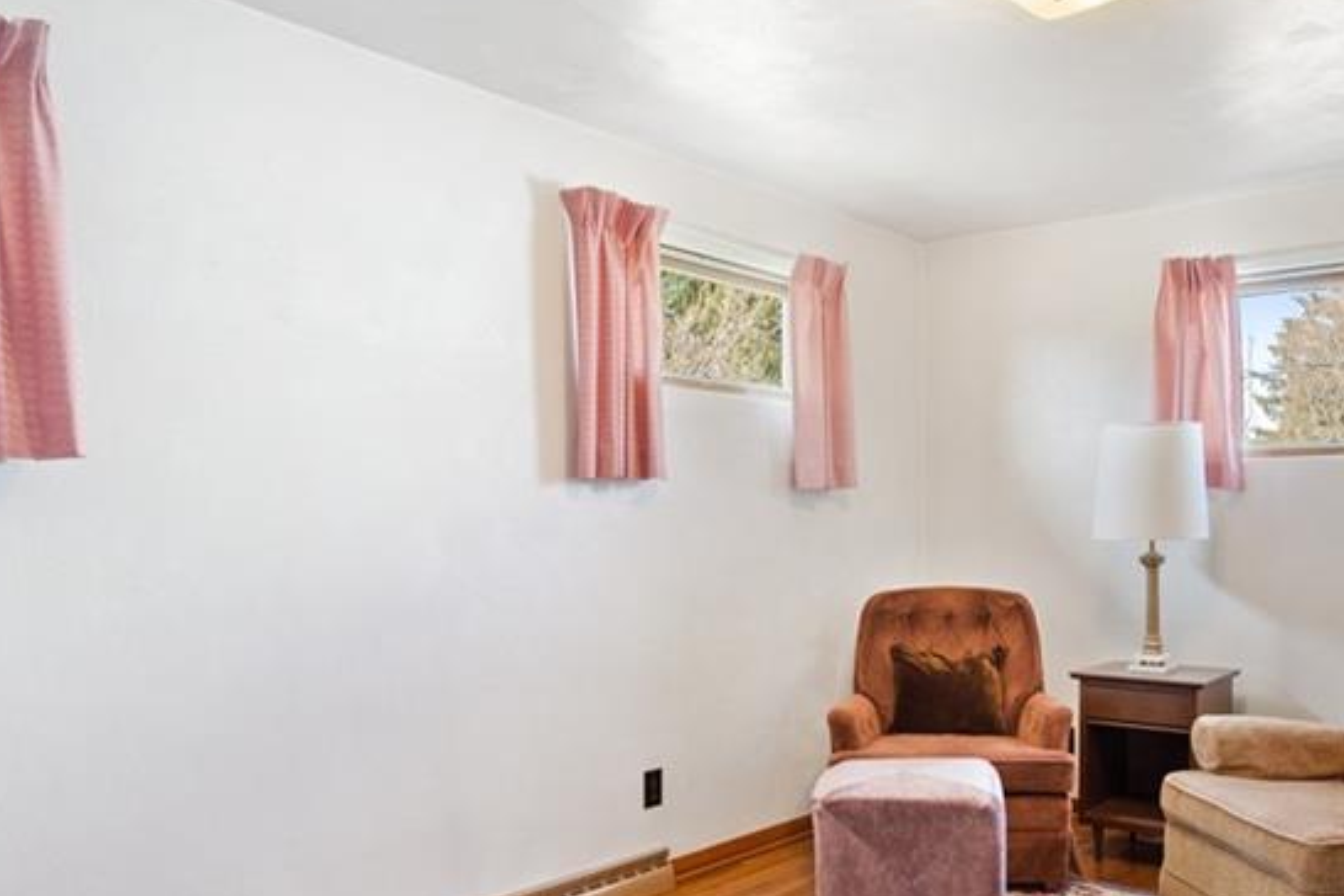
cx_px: 992
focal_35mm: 30
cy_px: 529
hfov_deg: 59.0
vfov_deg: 43.4
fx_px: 1120
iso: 2000
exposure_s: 1/125
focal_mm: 16
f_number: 5.6
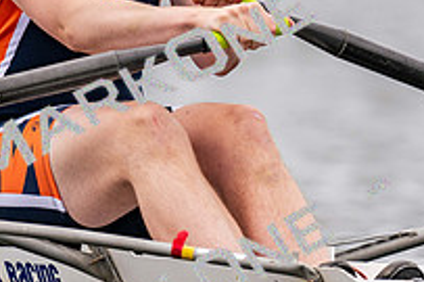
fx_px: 20206
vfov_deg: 0.8
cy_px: -22
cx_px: 255
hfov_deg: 1.2
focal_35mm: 1717
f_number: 4
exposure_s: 1/2500
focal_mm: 600
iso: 280
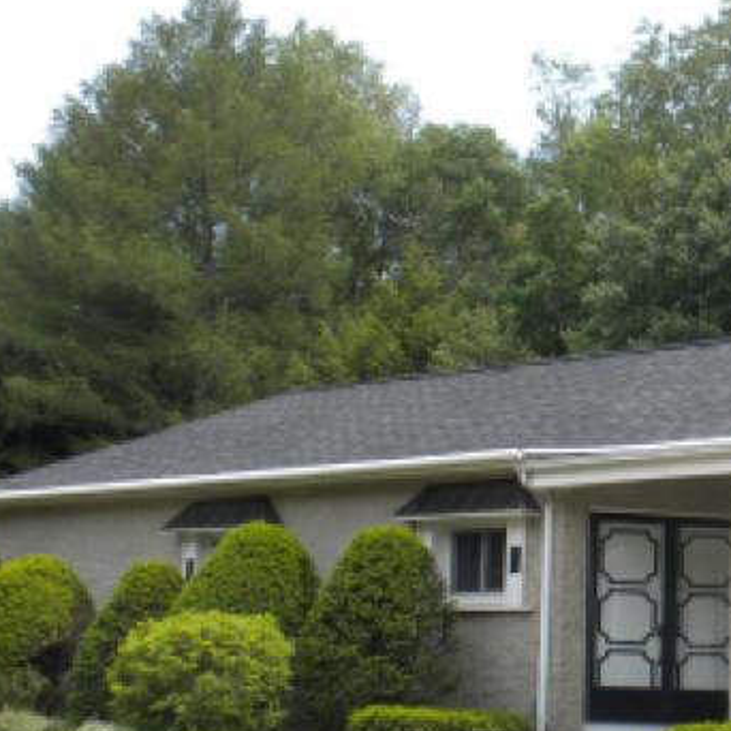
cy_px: 486
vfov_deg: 17.7
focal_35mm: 98
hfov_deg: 17.2
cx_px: 797
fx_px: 2341
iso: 90
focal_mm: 6.6
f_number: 10
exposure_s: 1/81.3
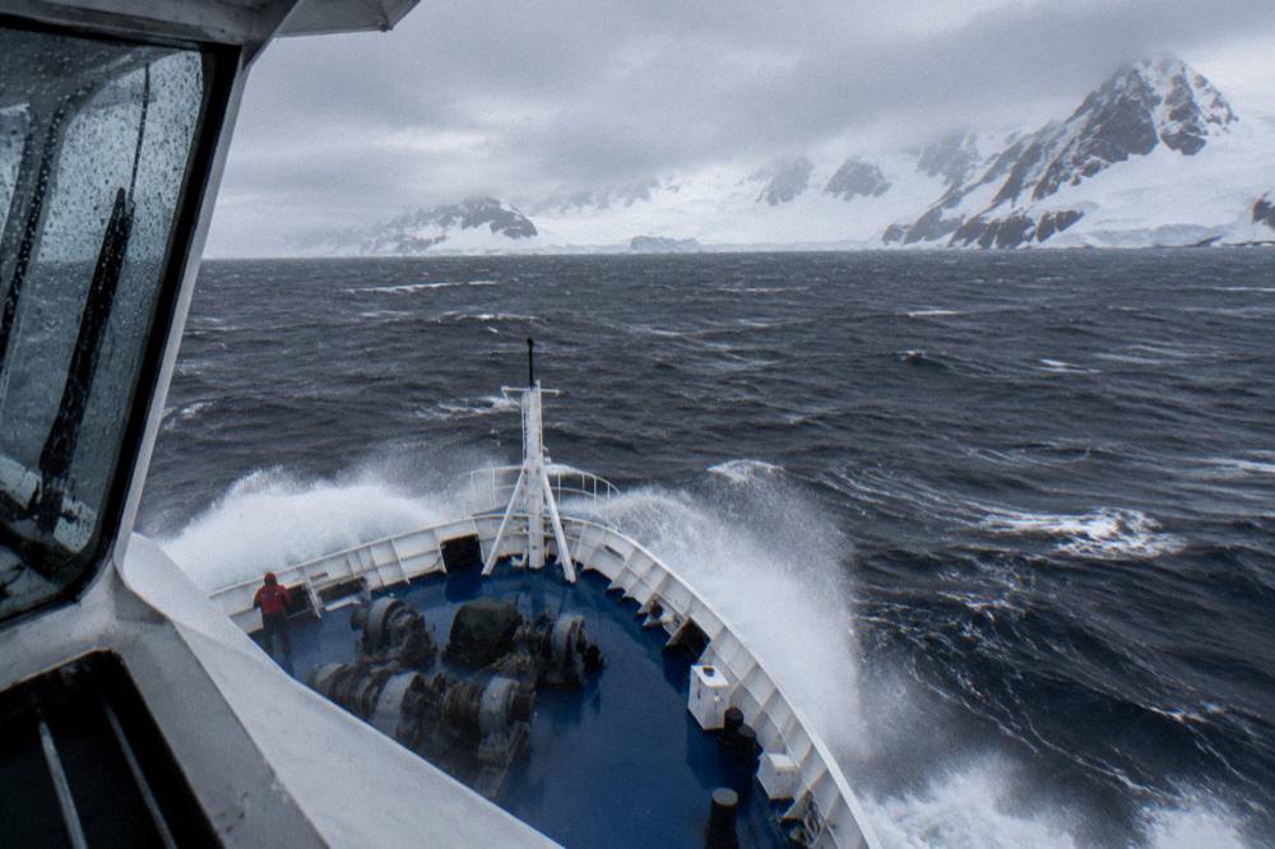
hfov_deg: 41.9
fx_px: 1664
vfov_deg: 28.6
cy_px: 424
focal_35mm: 47
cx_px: 638
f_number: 8
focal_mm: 47
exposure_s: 1/320
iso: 320
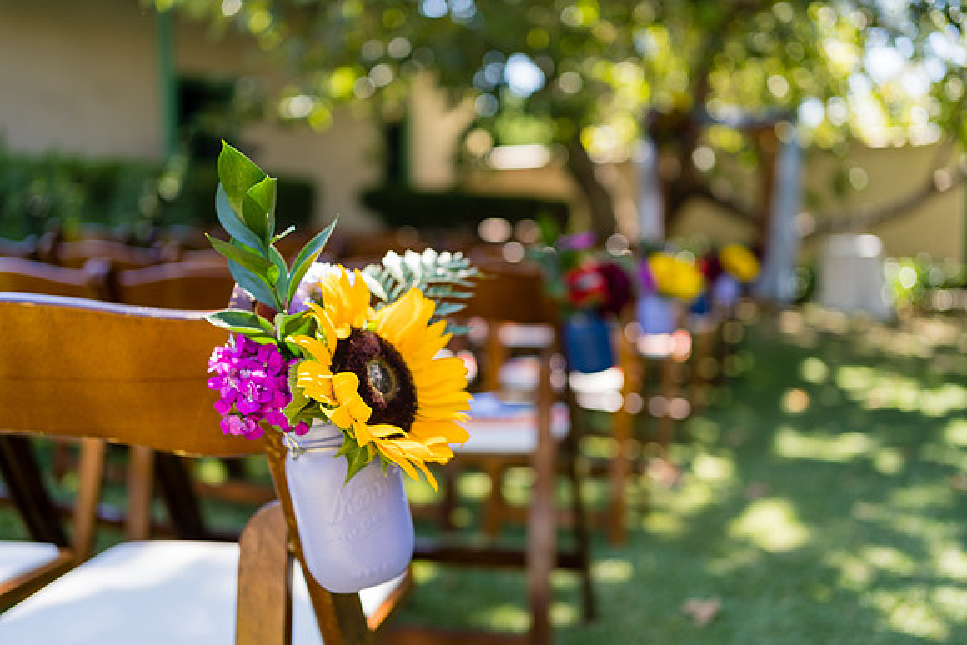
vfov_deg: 37.9
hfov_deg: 54.4
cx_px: 484
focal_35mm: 35
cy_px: 322
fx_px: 940
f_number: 2.5
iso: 100
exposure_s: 1/320
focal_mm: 35
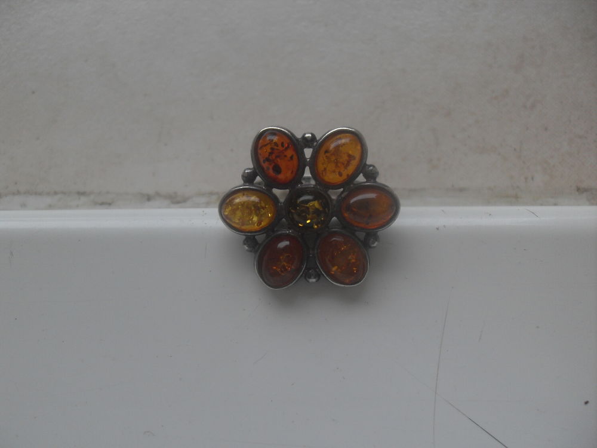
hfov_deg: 50.1
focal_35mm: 37
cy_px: 224
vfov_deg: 38.7
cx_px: 298
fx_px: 638
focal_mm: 6.3
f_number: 2.8
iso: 80
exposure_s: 1/180
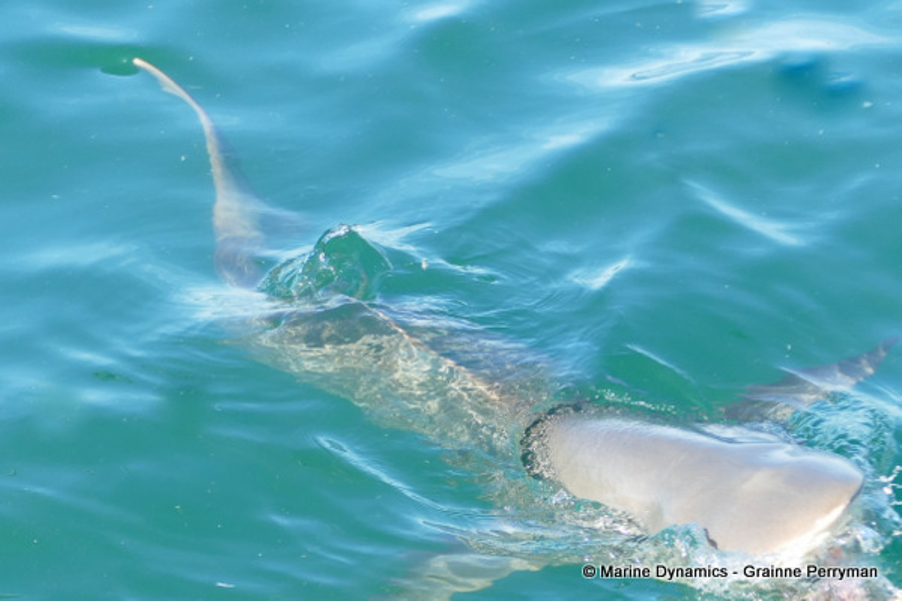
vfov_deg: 15.2
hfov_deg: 22.6
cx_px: 451
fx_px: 2255
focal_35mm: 90
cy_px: 300
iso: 125
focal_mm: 32.65
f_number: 3.8
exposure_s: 1/400
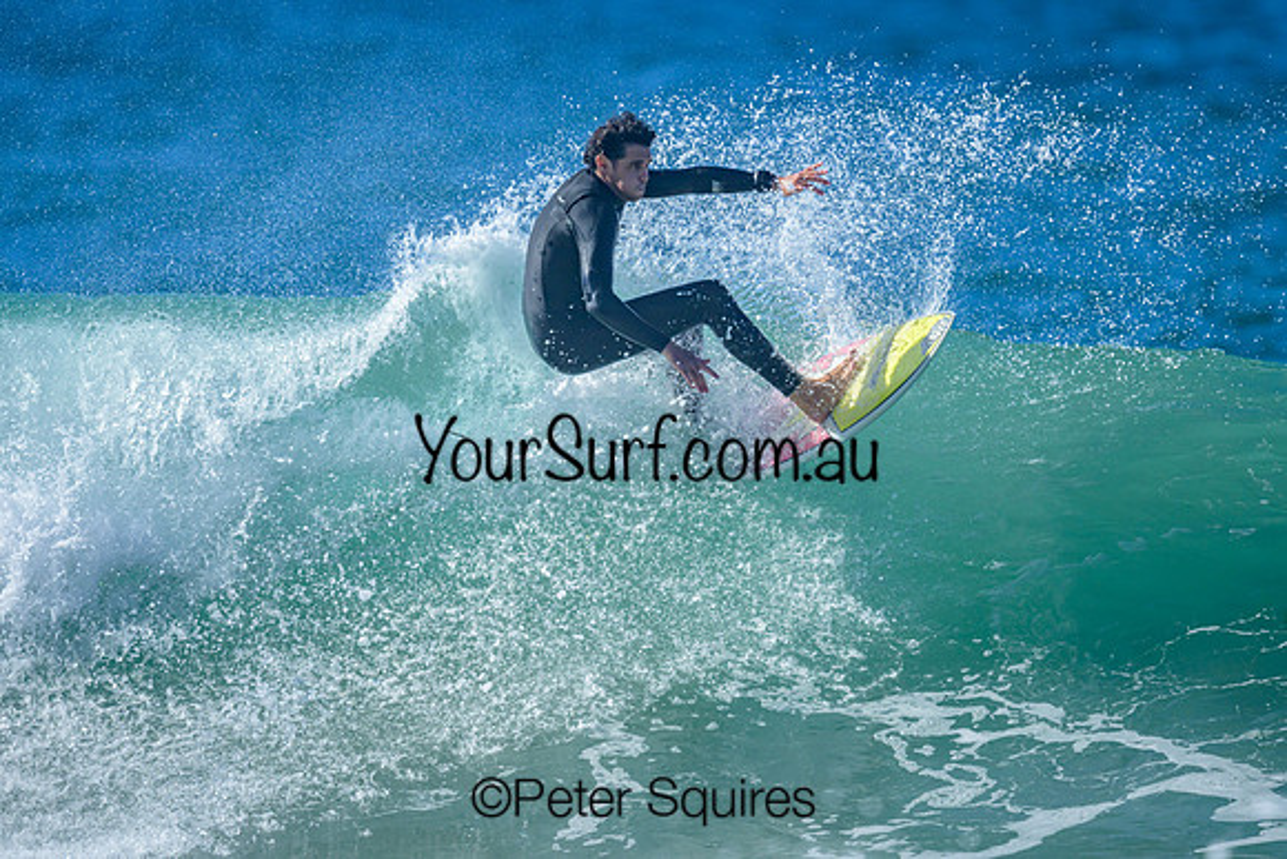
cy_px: 374
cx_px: 540
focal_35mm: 1072
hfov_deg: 1.9
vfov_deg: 1.3
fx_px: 38343
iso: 220
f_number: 6.3
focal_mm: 800
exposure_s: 1/2000
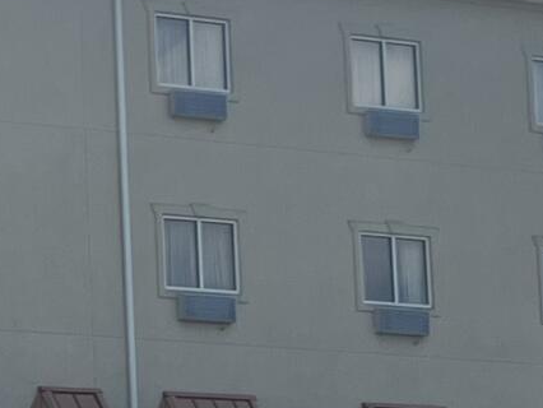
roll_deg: +0.9
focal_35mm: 183
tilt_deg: +5.5
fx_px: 2872
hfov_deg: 9.7
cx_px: -707
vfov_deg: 8.1
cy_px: 455
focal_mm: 5.7
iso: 50
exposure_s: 1/6579
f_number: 1.5
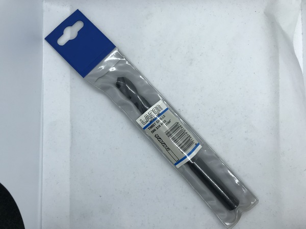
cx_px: 153
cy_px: 114
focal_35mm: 28
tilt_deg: -86.5
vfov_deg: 49.7
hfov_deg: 63.4
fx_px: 248
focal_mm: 3.99
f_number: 1.8
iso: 20
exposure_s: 1/407
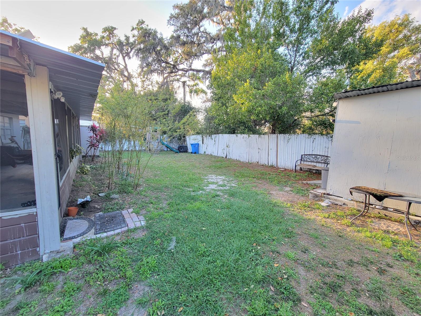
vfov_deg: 89.9
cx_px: 210
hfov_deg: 106.2
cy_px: 158
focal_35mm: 13
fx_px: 158
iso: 80
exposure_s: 1/60
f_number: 2.2
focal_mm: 2.2
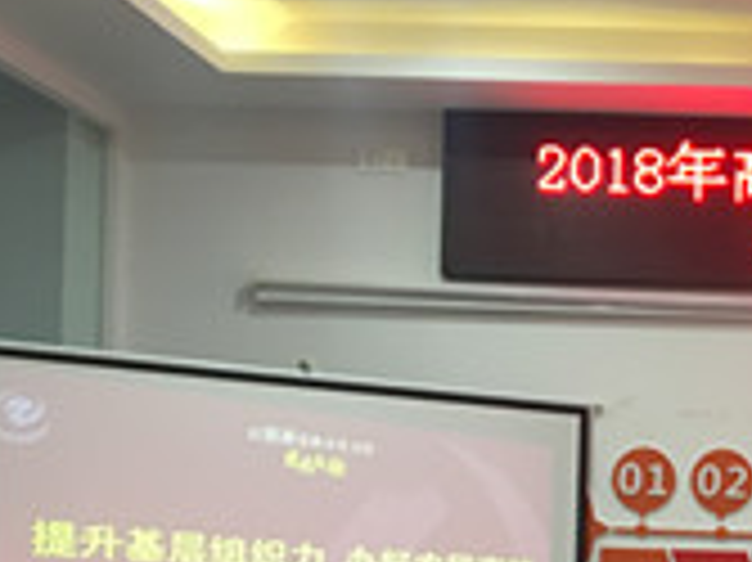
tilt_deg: +1.8
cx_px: 829
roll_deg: -1.6
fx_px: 1889
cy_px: 591
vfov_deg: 16.5
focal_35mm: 87
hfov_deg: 21.4
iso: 100
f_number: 2.2
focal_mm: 4.15
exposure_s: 1/33
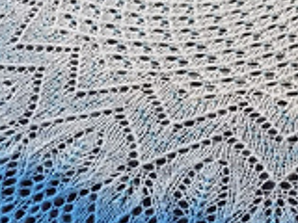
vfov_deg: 16.0
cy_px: 169
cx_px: 270
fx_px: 792
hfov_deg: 20.8
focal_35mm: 92
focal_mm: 4
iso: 400
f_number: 3.1
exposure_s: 1/25
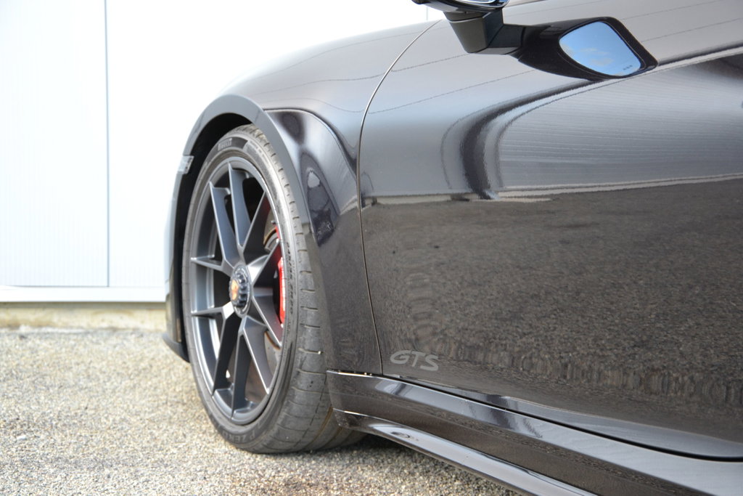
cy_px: 248
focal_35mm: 75
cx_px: 372
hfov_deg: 27.0
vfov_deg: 18.2
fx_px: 1548
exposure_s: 1/50
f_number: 5
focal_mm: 50
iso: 400
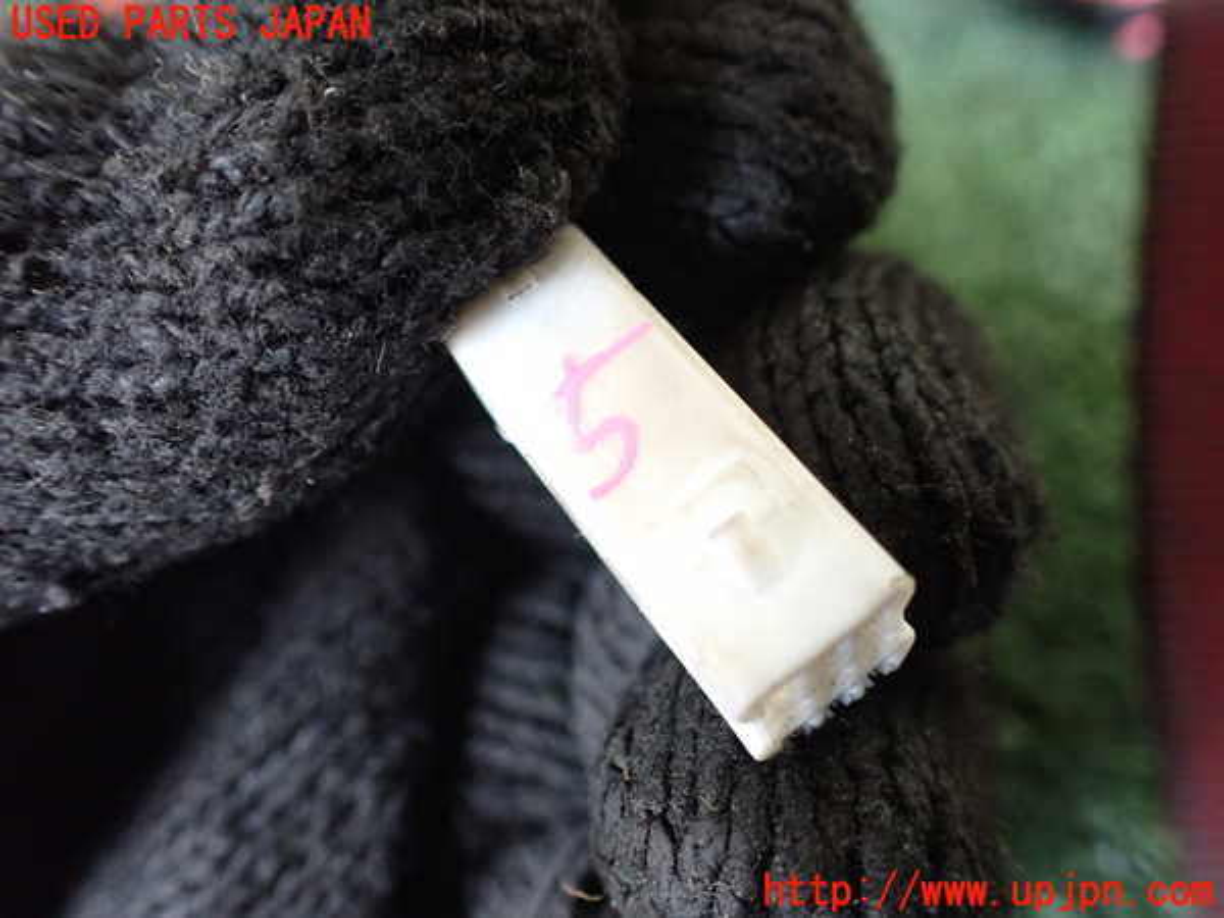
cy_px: 459
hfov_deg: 60.0
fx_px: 1061
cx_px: 612
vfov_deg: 46.8
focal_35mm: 30
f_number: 2.3
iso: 800
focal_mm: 5.4
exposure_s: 1/40
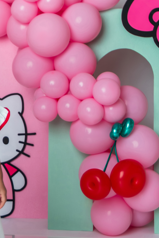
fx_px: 497
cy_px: 101
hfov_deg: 17.8
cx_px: 1
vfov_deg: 27.0
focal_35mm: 75
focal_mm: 35
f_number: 4
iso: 250
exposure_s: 1/160
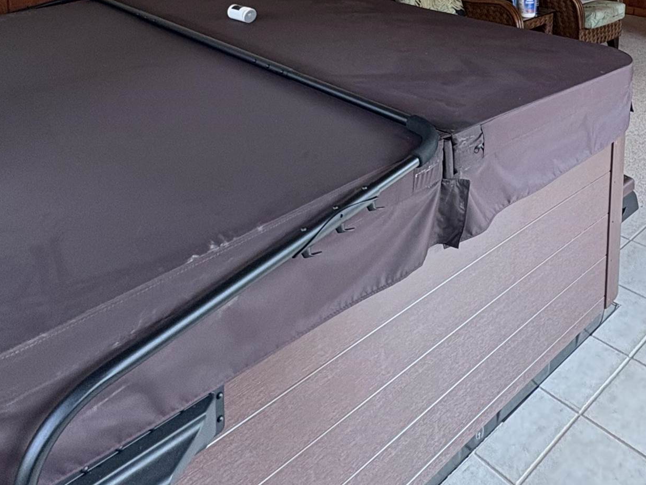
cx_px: 427
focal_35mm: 35
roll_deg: +0.1
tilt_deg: -7.2
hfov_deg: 51.7
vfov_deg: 34.5
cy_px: -62
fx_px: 653
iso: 160
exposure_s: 1/99
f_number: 2.2
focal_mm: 2.22
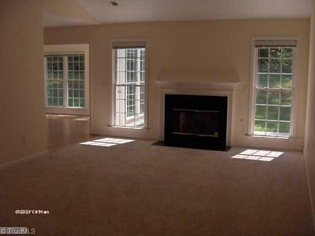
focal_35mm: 39
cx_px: 158
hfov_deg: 47.9
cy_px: 118
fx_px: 355
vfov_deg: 36.8
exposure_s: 1/699
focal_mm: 8
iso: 100
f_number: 2.8
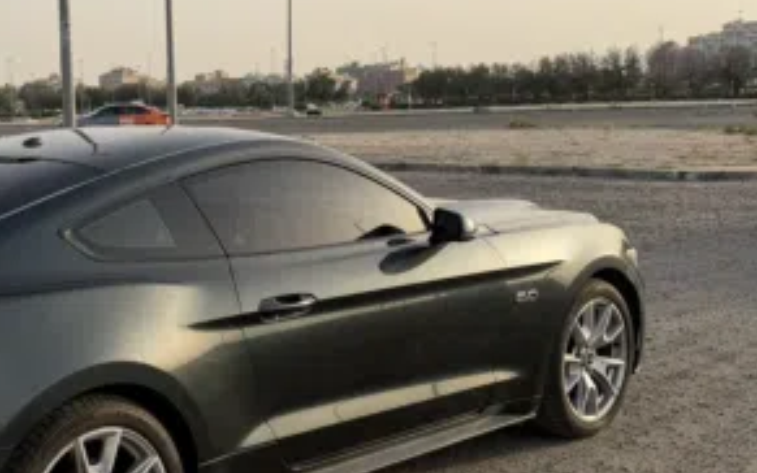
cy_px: 229
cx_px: 94
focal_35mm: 56
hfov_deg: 34.5
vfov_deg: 23.2
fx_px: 1156
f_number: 1.78
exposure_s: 1/2801
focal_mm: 6.76
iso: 80
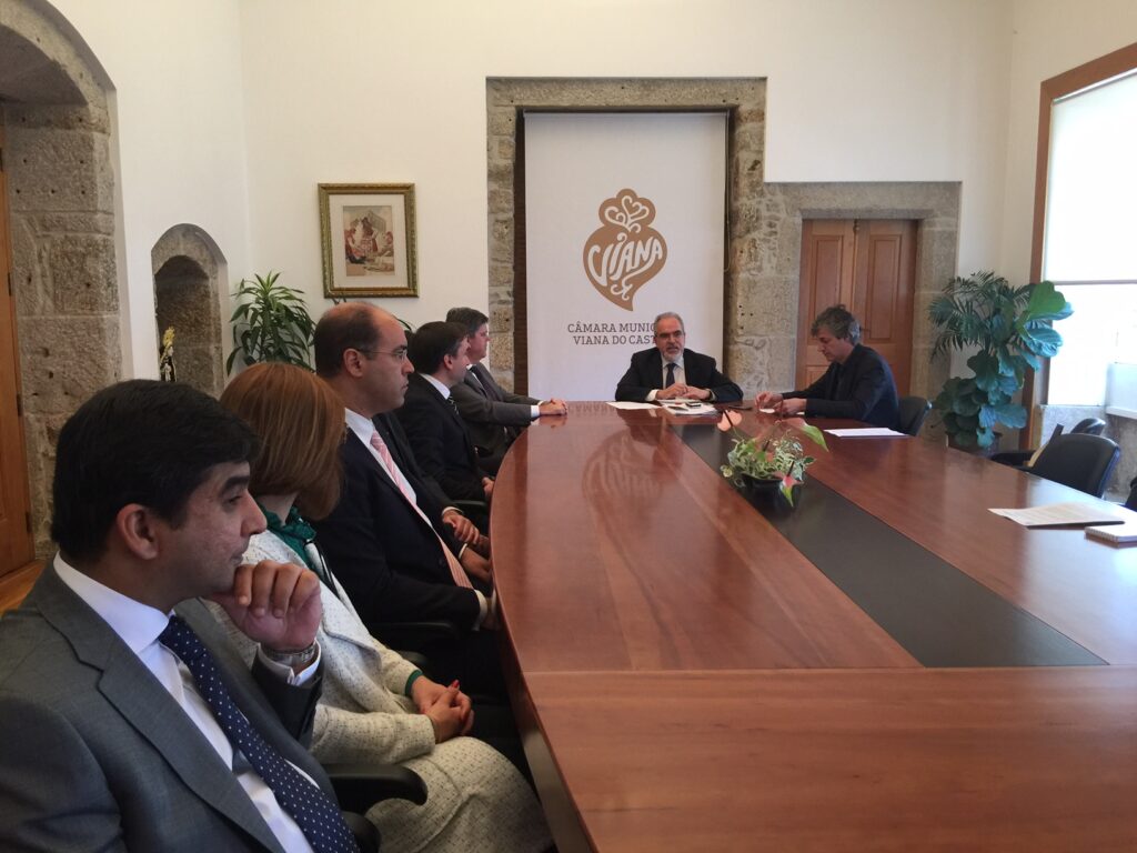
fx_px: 953
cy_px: 426
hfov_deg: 61.7
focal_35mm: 29
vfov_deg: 48.2
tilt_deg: -6.3
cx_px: 568
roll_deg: -0.9
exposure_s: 1/33
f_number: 2.2
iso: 80
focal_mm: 4.15
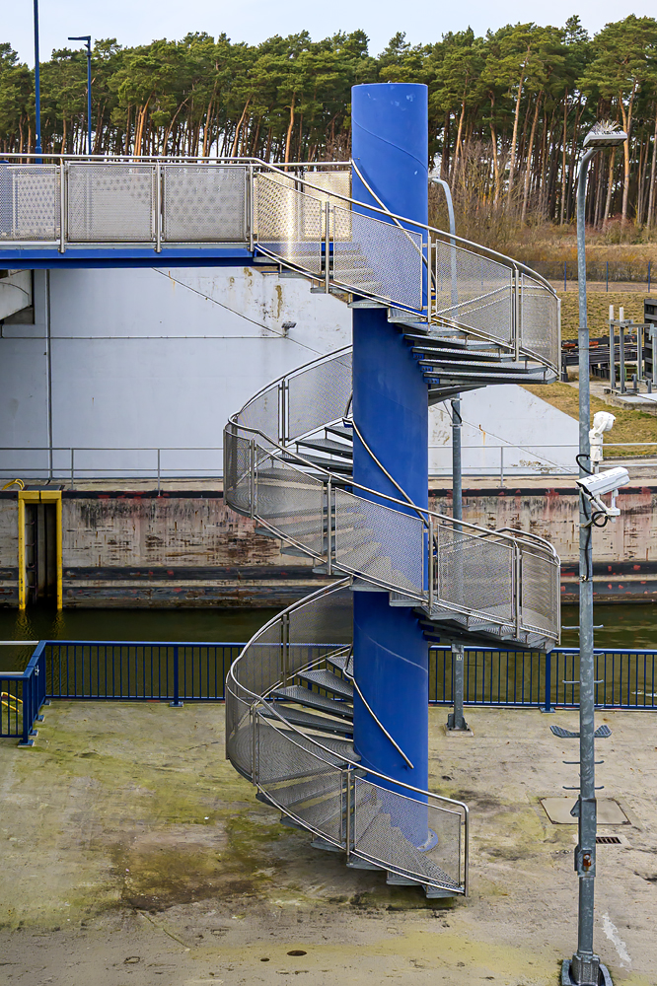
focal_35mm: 41
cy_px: 493
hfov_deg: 32.4
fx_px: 1130
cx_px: 328
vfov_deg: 47.2
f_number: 8
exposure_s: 1/500
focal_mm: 27.5
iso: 400
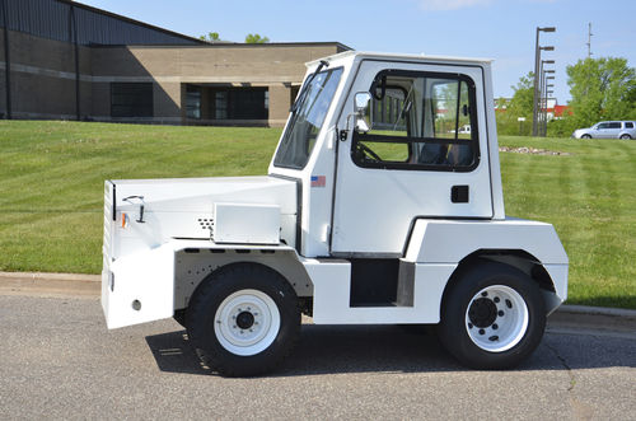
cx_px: 318
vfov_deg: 23.7
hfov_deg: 35.1
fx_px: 1005
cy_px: 210
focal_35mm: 57
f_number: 8
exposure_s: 1/250
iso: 100
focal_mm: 38
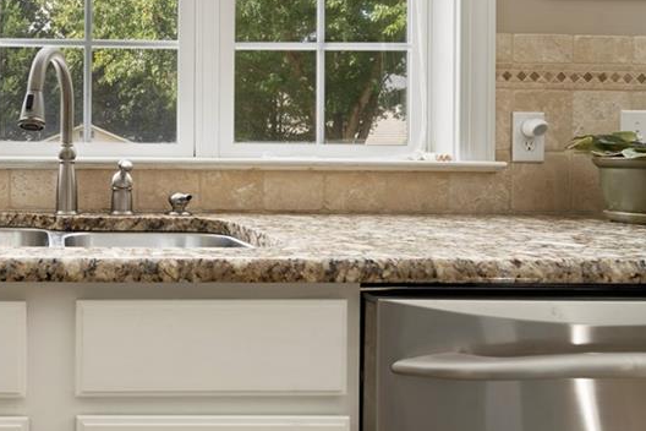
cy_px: 157
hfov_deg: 52.9
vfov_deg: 42.0
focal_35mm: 31
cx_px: 65
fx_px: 556
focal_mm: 16
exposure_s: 1/2.5
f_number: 8
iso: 200
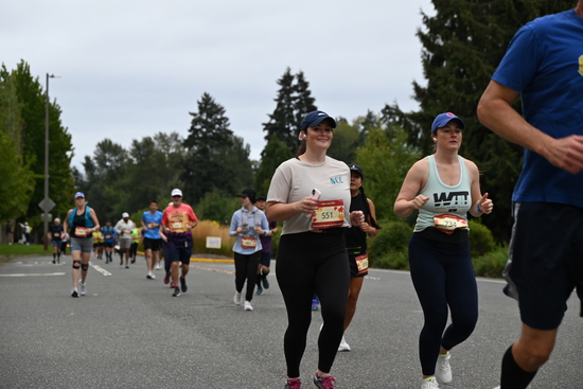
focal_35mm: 91
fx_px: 1474
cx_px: 292
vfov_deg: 15.0
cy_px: 194
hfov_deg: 22.4
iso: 400
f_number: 6.3
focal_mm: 91
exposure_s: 1/250
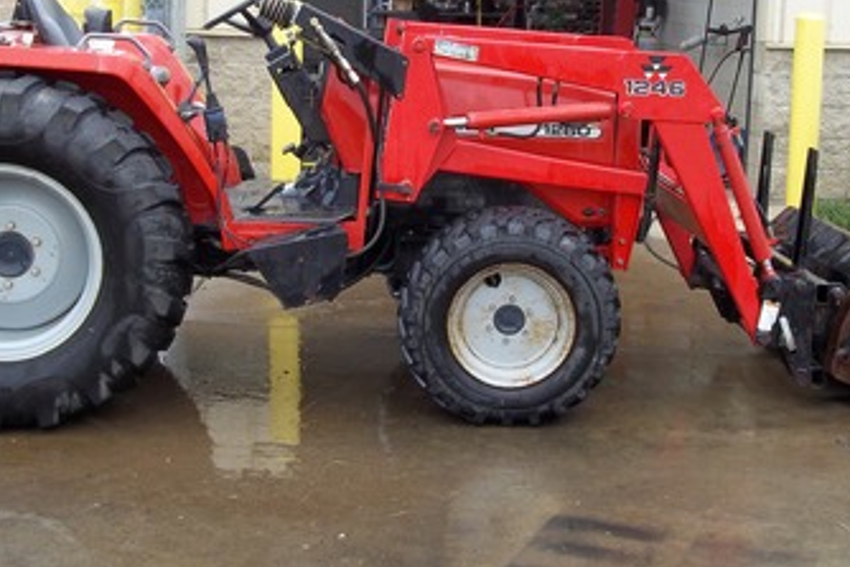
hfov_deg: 32.9
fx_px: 1441
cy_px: 173
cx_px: 400
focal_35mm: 61
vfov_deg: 22.2
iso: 80
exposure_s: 1/250
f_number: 3.1
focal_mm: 6.5
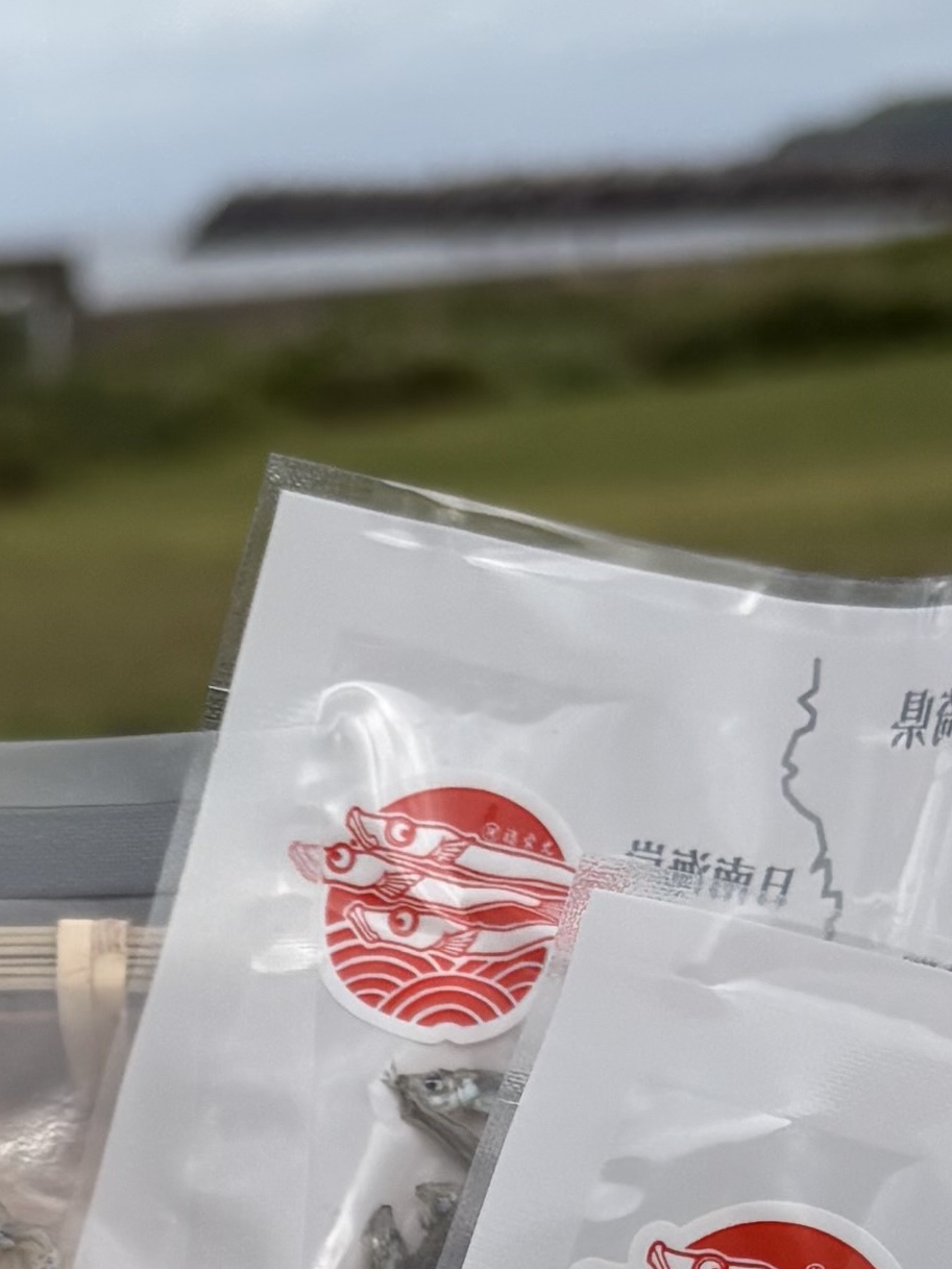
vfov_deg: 15.2
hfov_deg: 12.0
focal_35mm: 122
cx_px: -74
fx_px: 4473
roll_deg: +5.2
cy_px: 1744
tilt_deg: -16.6
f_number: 1.6
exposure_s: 1/2639
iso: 50
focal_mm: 5.96
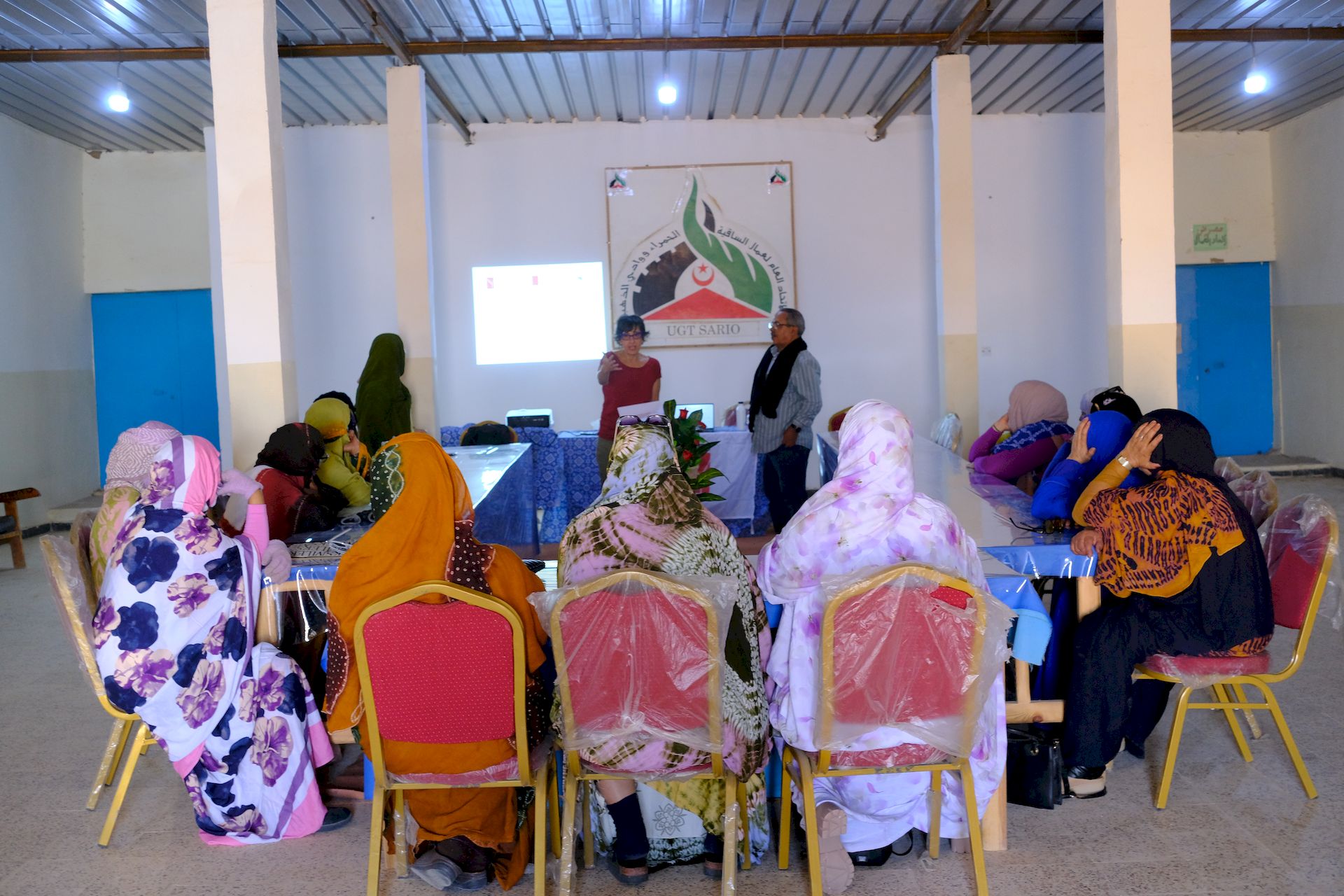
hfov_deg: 47.4
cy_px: 448
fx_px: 1531
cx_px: 672
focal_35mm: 41
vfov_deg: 32.6
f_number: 2.8
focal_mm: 27
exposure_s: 1/100
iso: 1250
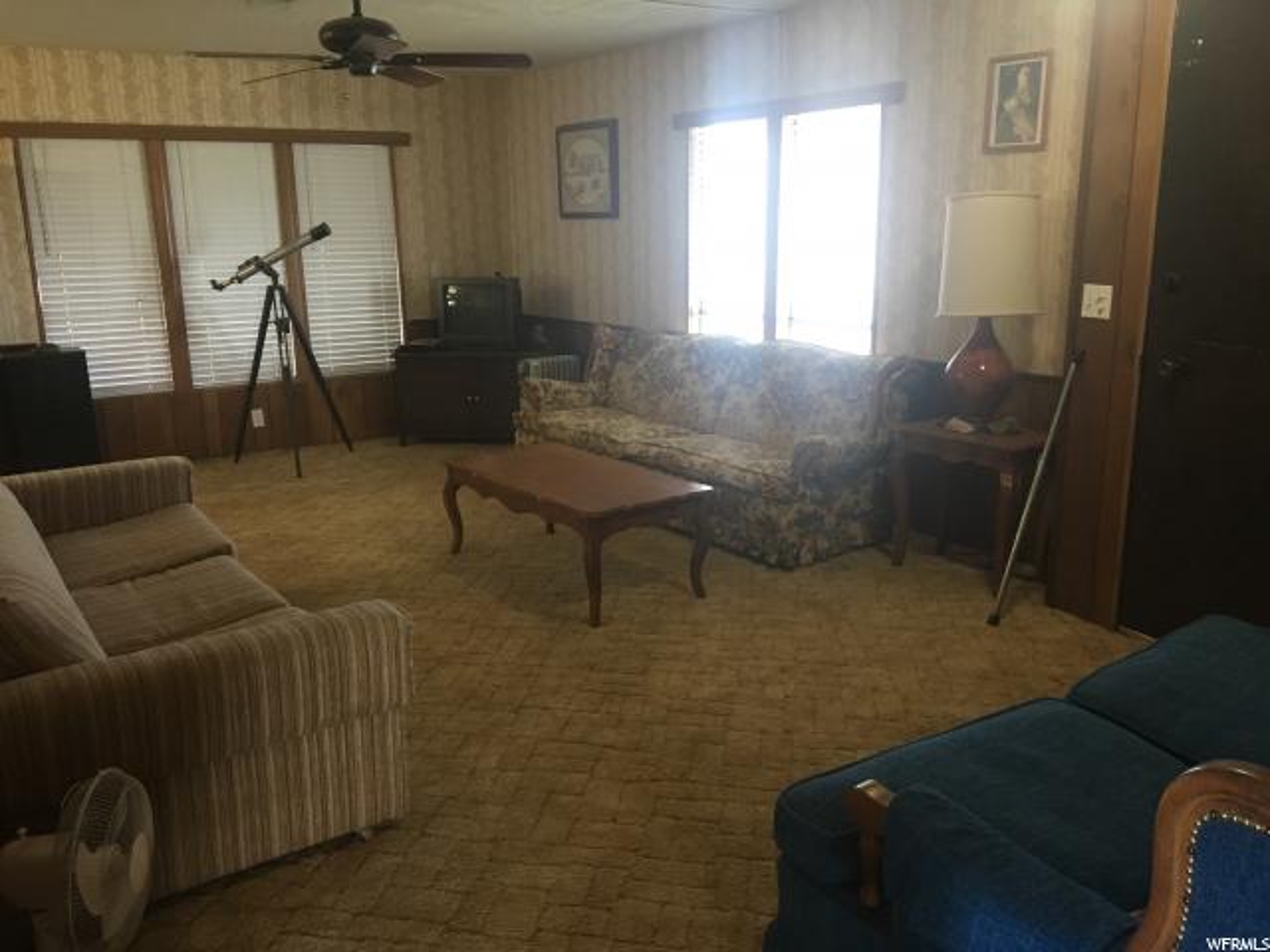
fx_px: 1064
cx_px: 635
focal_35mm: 29
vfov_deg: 48.2
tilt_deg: -13.6
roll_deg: +0.3
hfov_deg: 61.7
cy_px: 476
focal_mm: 4.15
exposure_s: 1/30
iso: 125
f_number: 2.2
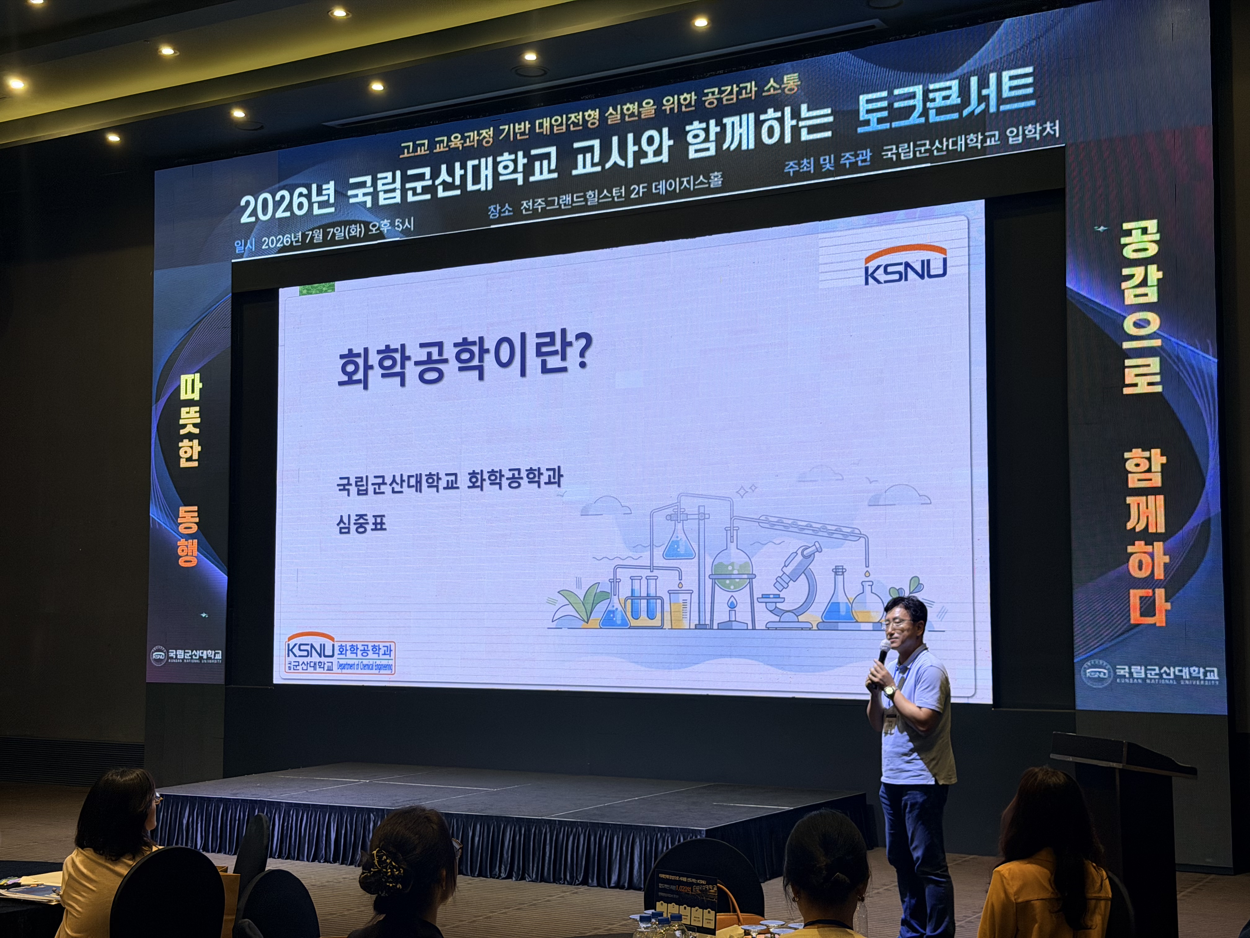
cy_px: 469
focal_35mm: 48
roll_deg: -0.1
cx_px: 625
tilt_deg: +5.0
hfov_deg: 39.7
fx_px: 1733
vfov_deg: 30.3
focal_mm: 6.76
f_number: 1.78
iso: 100
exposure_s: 1/60
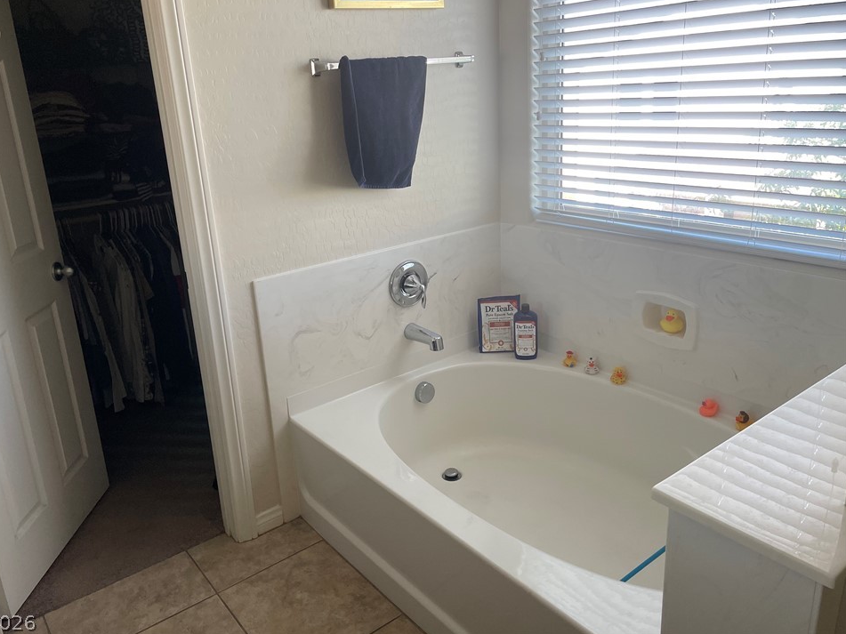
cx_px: 394
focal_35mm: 28
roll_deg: +4.1
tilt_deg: -17.1
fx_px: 684
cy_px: 296
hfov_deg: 63.4
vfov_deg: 49.7
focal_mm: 4.2
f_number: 1.6
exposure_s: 1/120
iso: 125
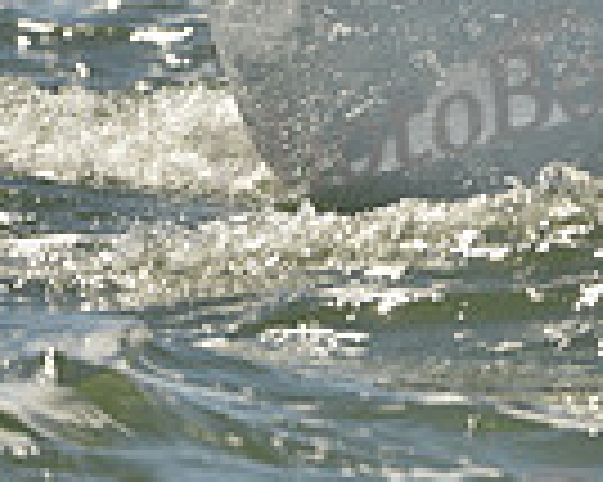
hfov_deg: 1.4
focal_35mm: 1383
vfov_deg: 1.1
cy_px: -196
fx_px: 24664
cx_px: 1071
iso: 280
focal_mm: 340
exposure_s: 1/1600
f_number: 6.3
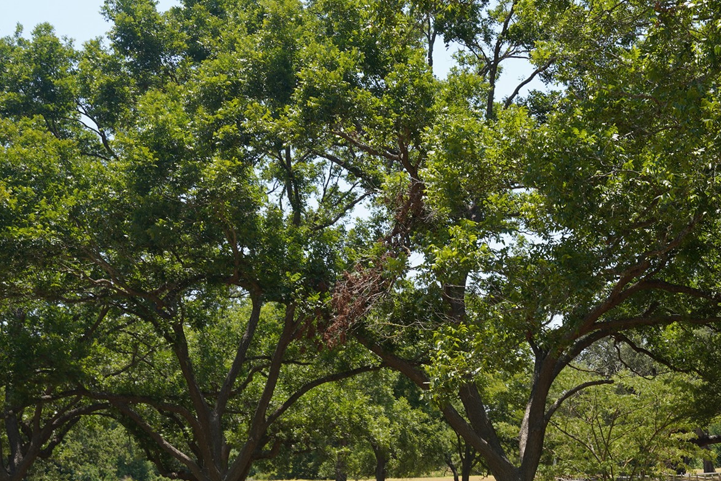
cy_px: 361
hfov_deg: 33.1
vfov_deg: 23.2
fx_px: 1162
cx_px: 615
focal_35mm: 58
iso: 100
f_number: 10
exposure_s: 1/100
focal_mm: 34
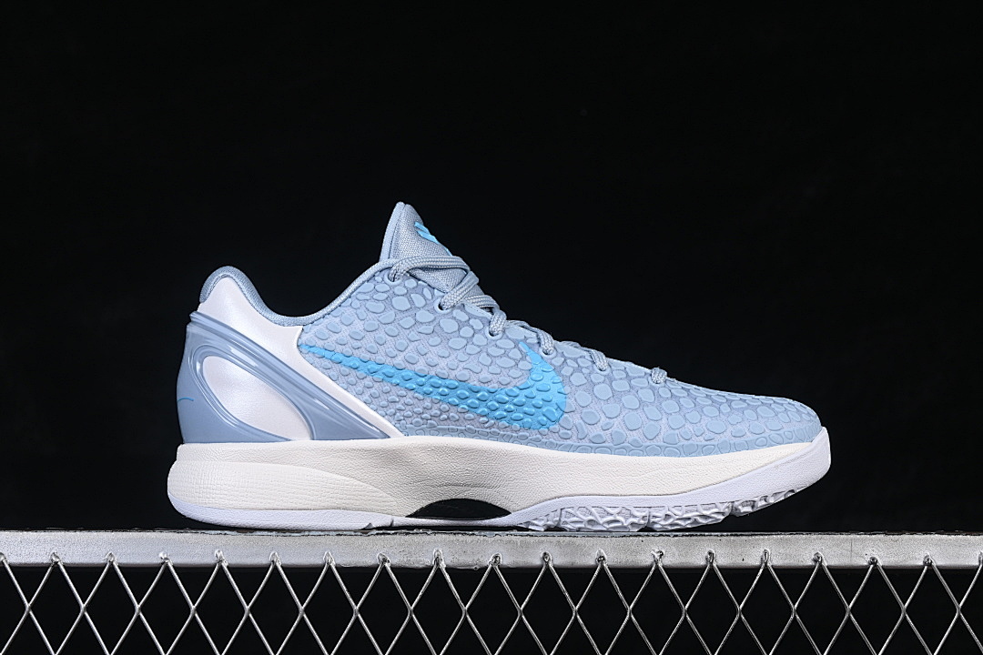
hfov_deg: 27.0
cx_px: 492
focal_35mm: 75
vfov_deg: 18.2
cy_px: 328
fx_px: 2048
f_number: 8
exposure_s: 1/80
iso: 160
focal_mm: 50
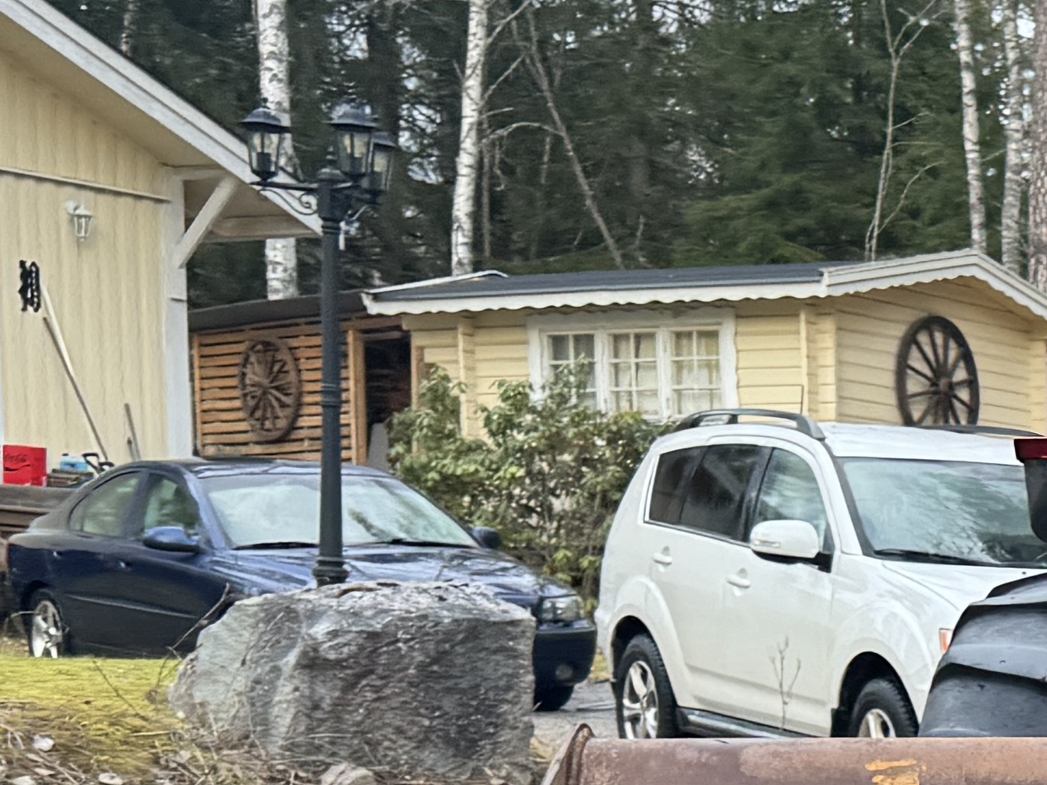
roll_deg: -0.9
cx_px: 1653
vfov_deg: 14.1
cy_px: 1083
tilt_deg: -5.7
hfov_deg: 17.3
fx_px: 3024
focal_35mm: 100
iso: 64
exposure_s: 1/121
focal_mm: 6.76
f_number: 1.78
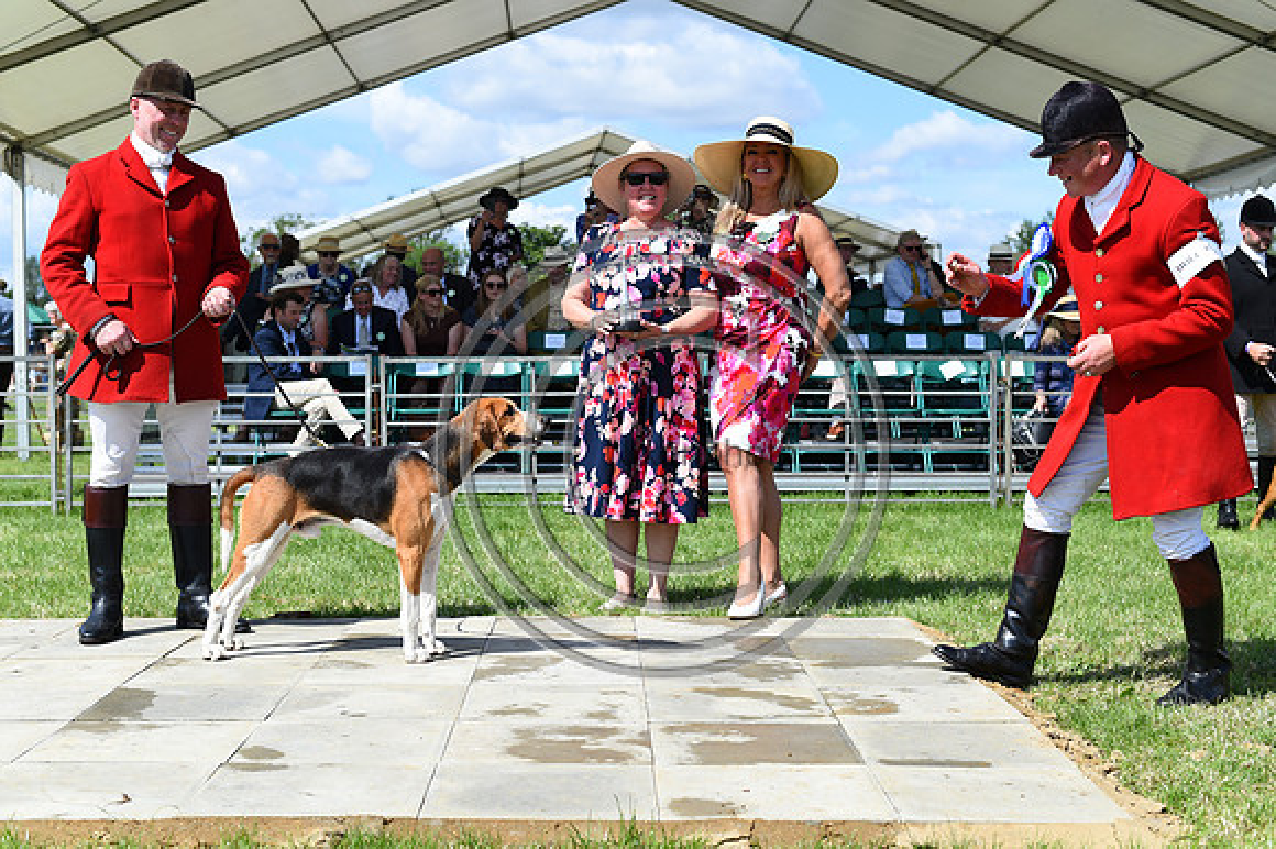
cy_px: 424
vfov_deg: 27.0
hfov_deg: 39.6
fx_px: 1771
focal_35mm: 50
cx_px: 638
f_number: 5.6
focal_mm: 50
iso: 200
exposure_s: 1/1250
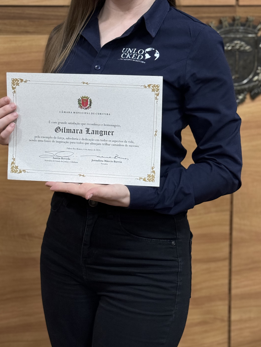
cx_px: 131
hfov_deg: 21.3
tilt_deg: -8.7
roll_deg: +0.4
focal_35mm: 69
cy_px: 105
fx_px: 694
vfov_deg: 27.9
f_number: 1.78
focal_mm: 6.86
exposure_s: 1/30
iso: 500
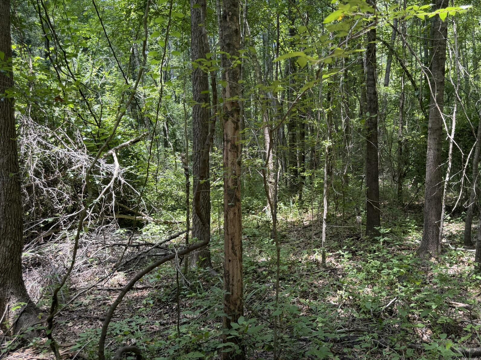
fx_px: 431
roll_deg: +1.5
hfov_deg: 57.6
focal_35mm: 31
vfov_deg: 45.3
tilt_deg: -0.9
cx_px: 300
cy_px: 157
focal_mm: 6.76
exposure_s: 1/139
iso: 50
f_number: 1.78
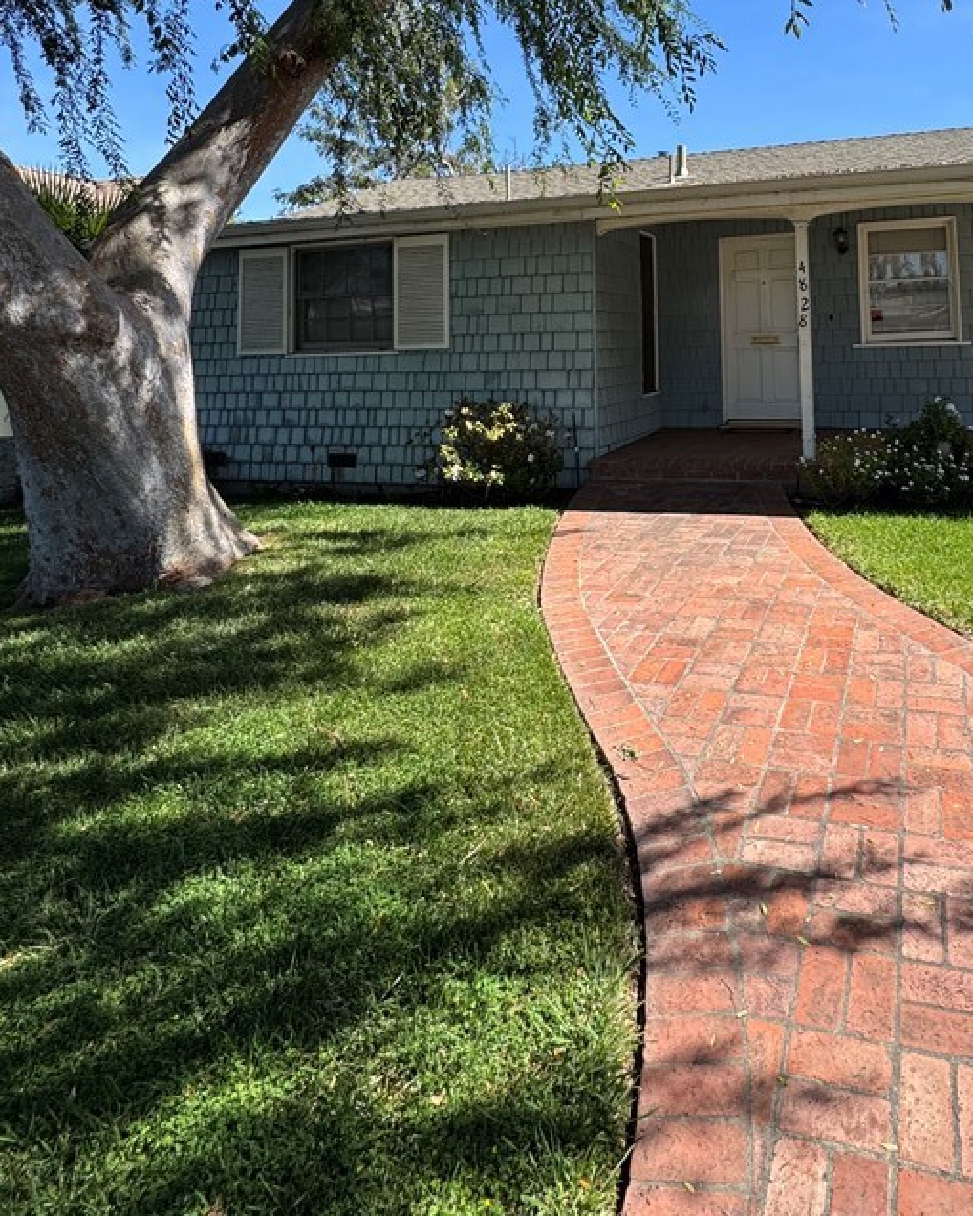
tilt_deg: +4.0
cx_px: 700
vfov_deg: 70.0
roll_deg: +2.6
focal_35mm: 22
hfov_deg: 60.5
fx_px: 792
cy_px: 304
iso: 50
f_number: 2.2
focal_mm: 2.22
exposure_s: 1/980
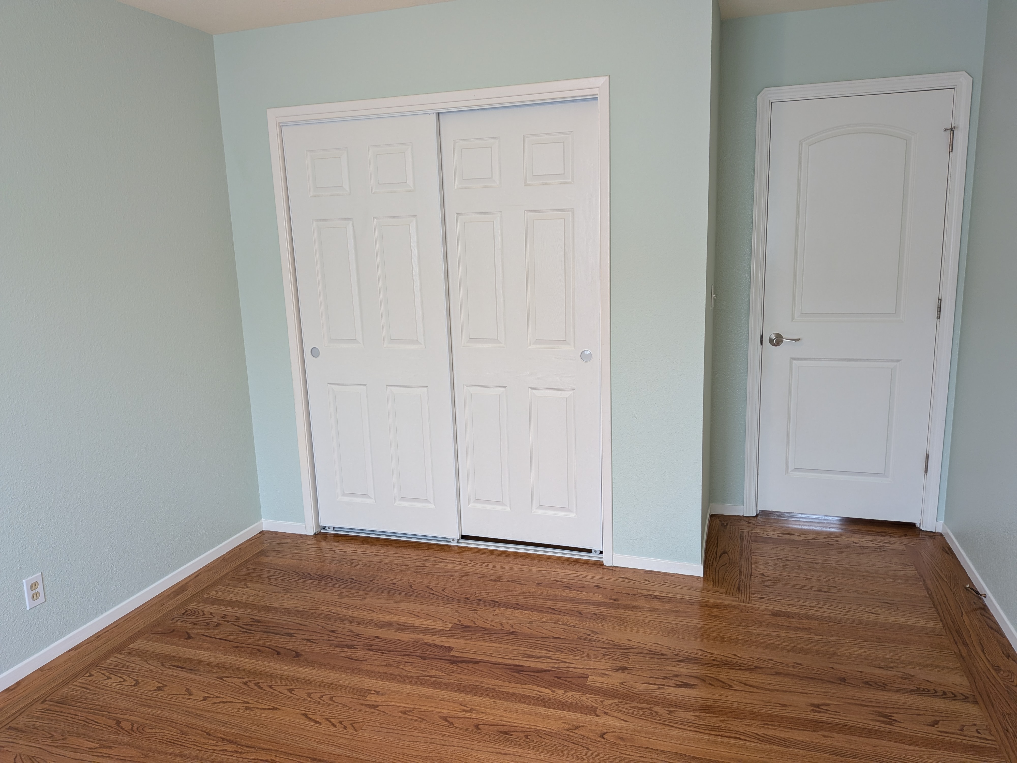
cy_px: 382
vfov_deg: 56.8
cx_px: 508
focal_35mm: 24
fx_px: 705
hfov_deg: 71.6
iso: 55
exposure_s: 1/30
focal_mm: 4.53
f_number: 1.7
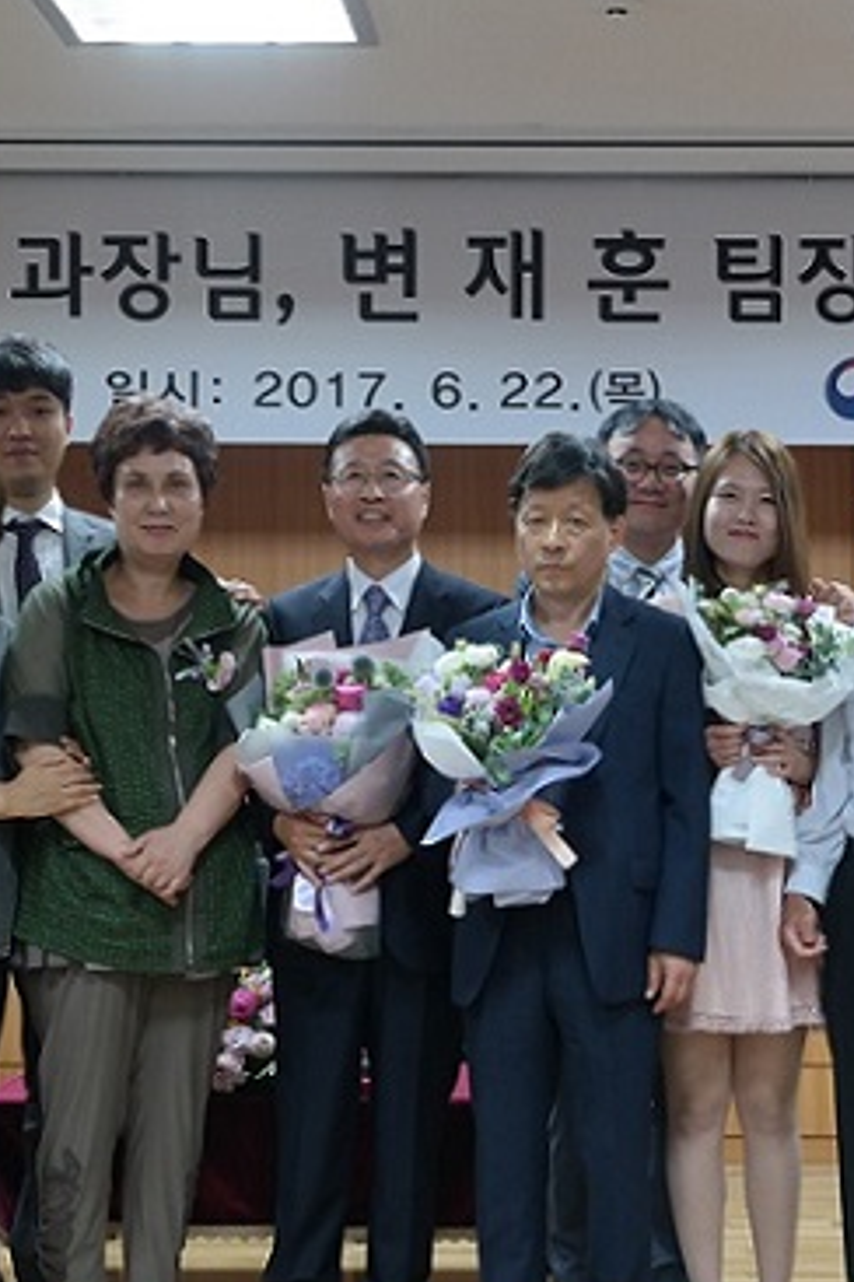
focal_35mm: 69
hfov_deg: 19.6
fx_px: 2455
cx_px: 668
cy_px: 802
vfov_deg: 29.1
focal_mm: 24
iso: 800
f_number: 3.5
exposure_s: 1/40
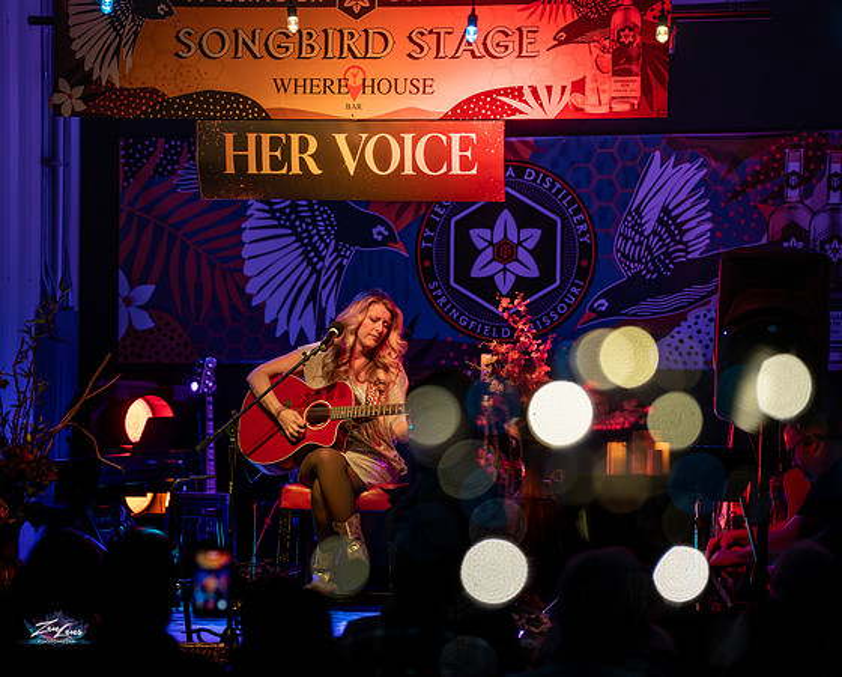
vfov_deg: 12.4
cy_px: 338
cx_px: 393
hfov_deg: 15.4
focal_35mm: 124
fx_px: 3104
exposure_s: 1/400
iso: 3200
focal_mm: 106
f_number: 2.8
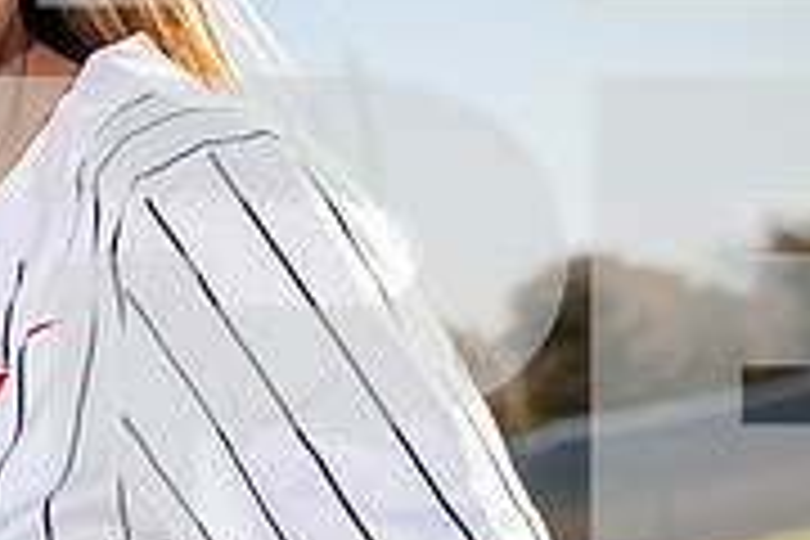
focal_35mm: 177
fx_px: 3982
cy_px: 317
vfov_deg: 7.8
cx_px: -36
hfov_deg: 11.5
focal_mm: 55
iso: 100
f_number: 5.6
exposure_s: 1/250
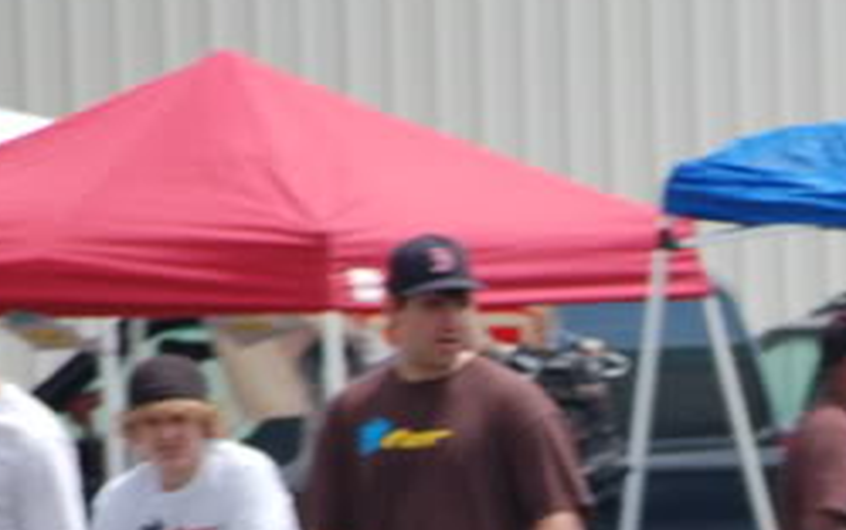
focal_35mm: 882
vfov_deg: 1.5
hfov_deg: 2.4
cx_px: 1142
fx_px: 20349
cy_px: 690
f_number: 5.6
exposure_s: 1/500
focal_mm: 180
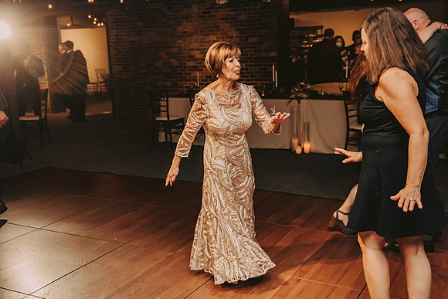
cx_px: 224
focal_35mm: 44
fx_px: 548
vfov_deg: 30.5
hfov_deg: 44.5
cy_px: 150
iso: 2000
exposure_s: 1/200
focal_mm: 44
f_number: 3.2
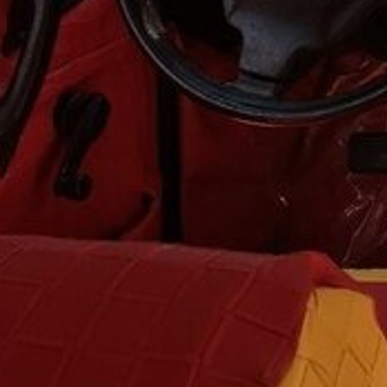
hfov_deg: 15.7
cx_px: 669
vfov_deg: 17.4
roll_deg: -1.5
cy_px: -32
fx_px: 1227
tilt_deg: -14.9
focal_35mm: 97
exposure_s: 1/408
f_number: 2.2
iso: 32
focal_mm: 4.15
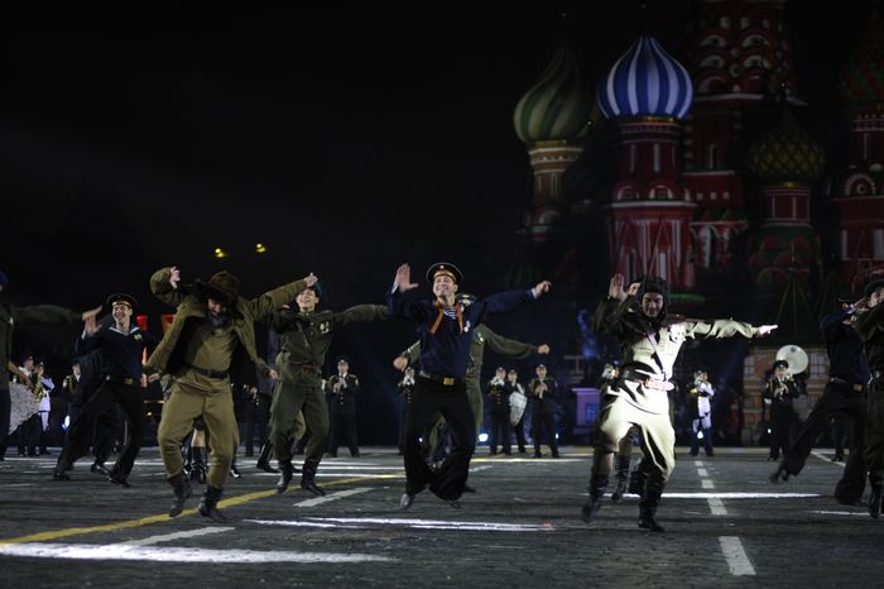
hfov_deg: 25.4
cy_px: 294
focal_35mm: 80
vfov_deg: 17.0
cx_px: 442
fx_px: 1963
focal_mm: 80
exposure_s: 1/160
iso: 800
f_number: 2.8
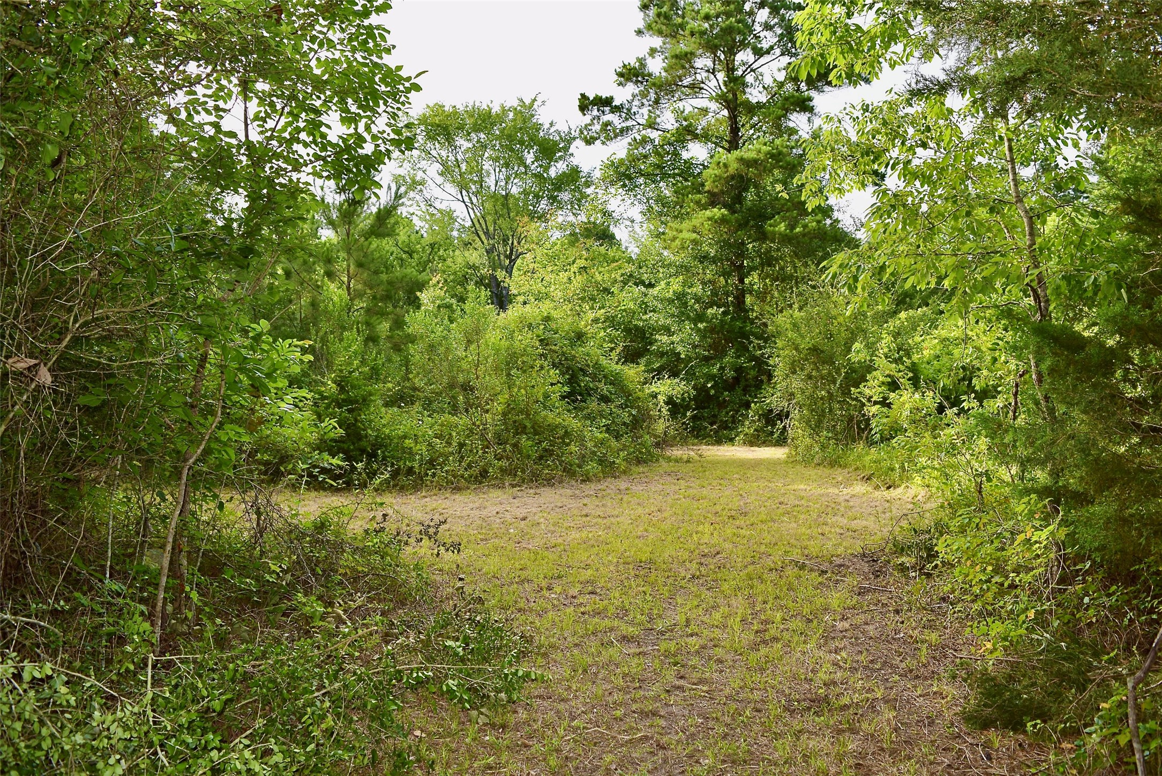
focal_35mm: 27
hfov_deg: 67.4
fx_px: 872
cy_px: 388
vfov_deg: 48.0
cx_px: 581
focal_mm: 18
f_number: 5.6
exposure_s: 1/200
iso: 100
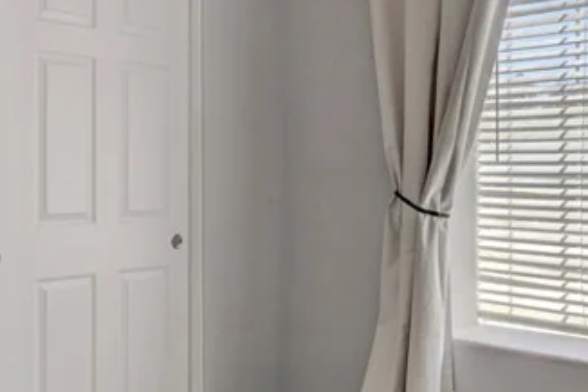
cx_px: 216
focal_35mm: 44
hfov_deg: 44.1
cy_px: 162
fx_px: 718
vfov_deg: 30.4
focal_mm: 14
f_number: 10
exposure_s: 1/80
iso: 800
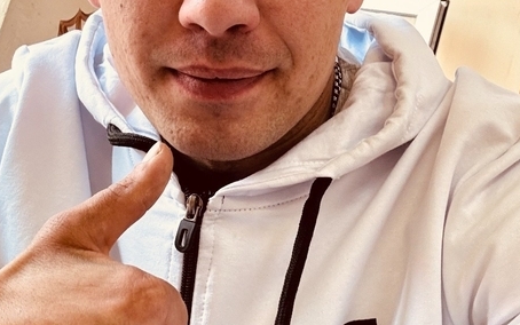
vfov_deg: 23.0
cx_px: 221
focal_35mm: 56
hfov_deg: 36.2
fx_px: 794
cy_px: 85
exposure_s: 1/60
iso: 100
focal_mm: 2.69
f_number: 1.9
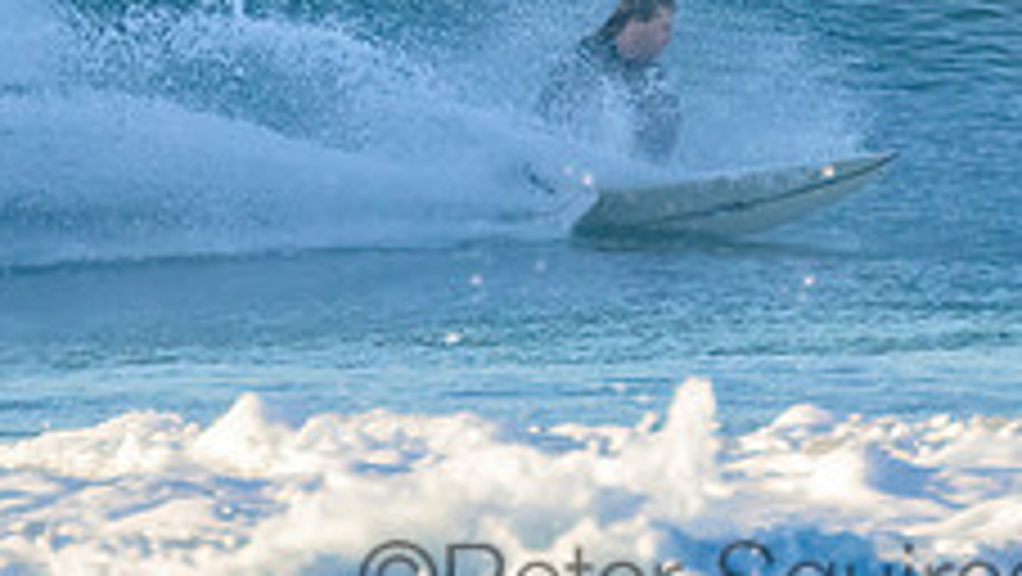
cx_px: 707
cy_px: -164
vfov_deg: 0.6
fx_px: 58027
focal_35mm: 2140
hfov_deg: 1.0
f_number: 11
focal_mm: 800
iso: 3600
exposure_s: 1/1600
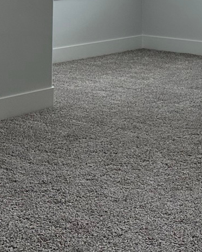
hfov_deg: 14.8
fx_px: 769
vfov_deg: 17.3
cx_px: 192
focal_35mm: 103
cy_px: -94
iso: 80
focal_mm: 6.86
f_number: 1.78
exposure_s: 1/864
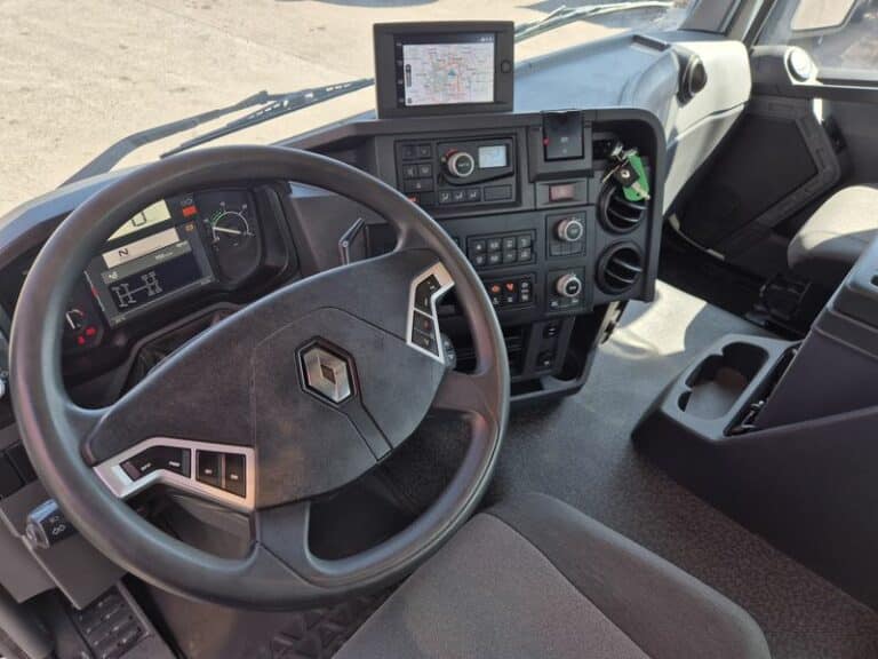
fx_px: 583
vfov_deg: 58.9
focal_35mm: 23
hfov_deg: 73.9
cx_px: 439
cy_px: 330
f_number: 1.8
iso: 25
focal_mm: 5.4
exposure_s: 1/180
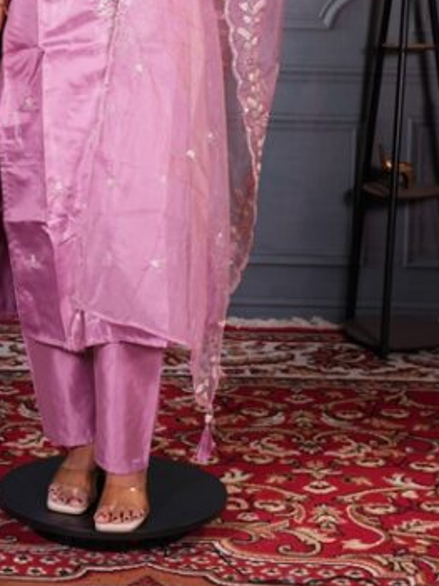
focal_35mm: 113
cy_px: 40
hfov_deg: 13.1
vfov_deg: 17.1
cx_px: 105
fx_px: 1912
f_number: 5.6
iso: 800
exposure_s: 1/100
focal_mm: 55
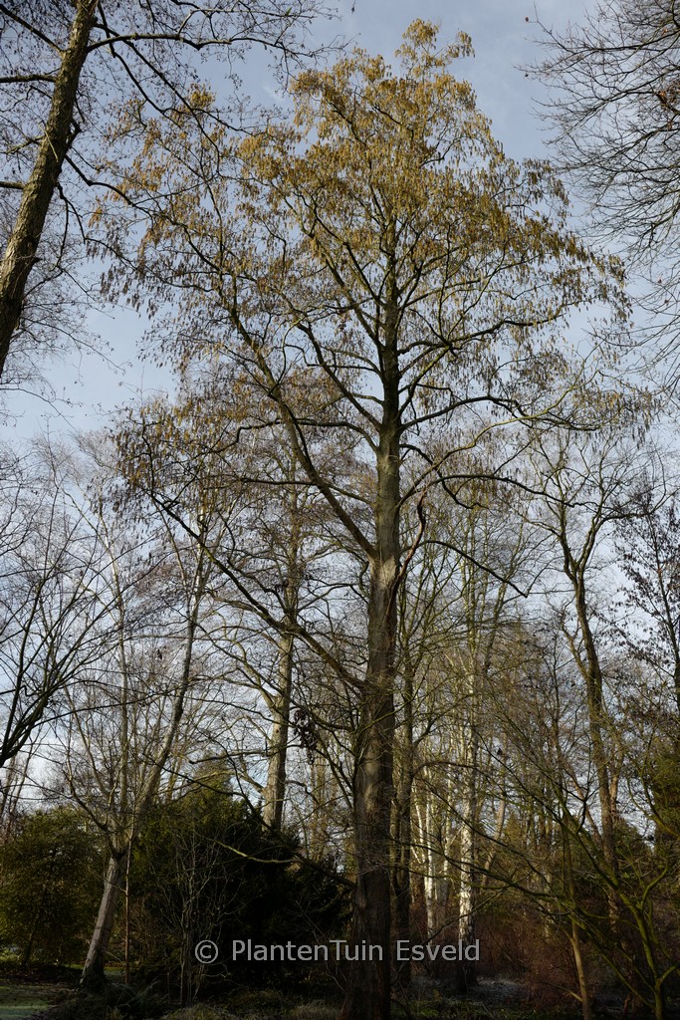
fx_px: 793
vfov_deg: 65.5
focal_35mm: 28
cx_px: 340
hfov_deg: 46.4
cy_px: 510
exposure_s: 1/1000
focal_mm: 28
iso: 400
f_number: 5
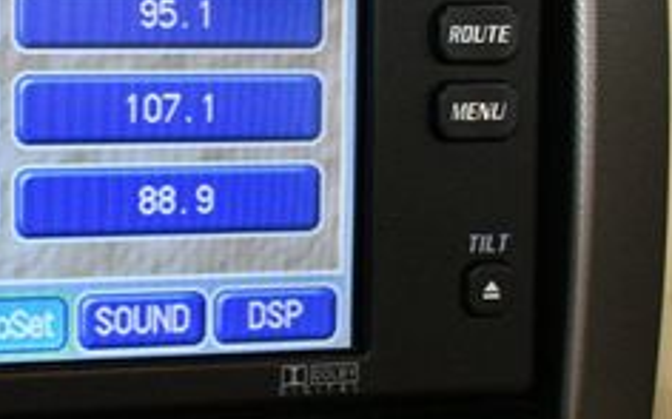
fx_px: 1519
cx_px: -168
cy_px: 182
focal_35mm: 83
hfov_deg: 22.6
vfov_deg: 15.7
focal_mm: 20
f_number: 3.8
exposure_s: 1/125
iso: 3200
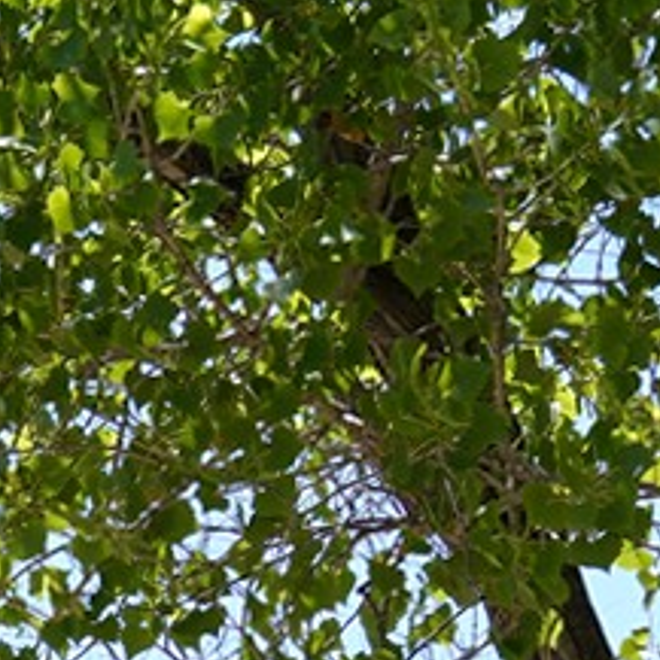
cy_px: 1877
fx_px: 6579
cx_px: -1296
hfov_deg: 5.4
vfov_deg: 5.4
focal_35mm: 305
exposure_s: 1/100
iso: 100
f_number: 10
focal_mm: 39
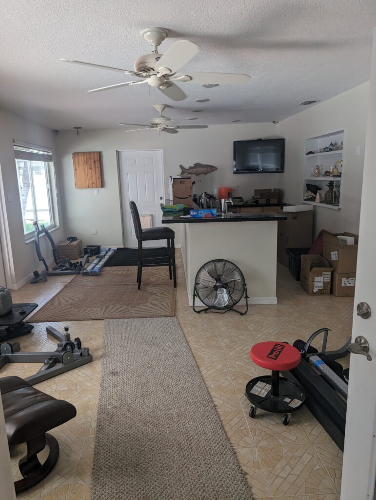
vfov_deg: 71.5
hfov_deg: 56.9
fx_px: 347
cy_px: 250
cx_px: 188
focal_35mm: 24
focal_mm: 6.9
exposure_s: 1/276
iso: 569
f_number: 1.68
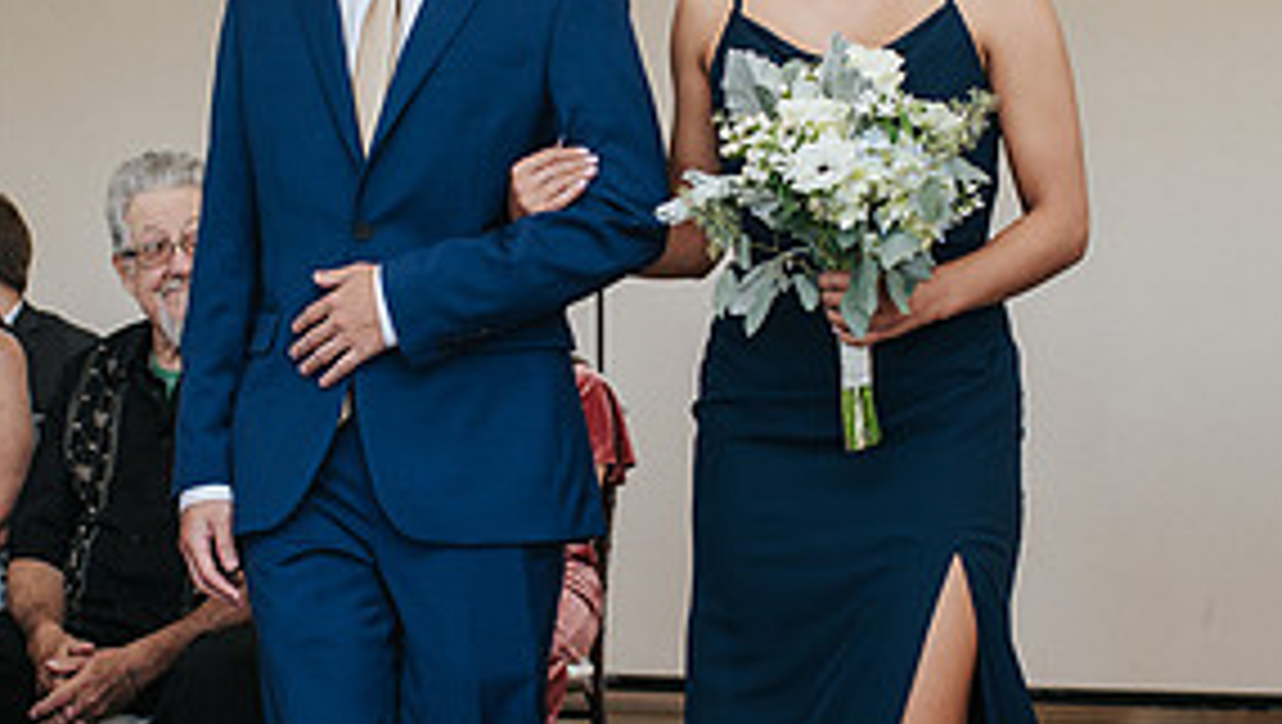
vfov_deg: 13.6
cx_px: 510
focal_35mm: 89
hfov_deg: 23.9
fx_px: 3029
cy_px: 320
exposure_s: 1/200
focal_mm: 35
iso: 800
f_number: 3.5
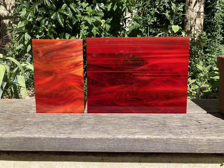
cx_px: 112
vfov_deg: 49.7
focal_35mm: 28
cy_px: 84
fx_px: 181
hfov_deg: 63.4
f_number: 1.8
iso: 20
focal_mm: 3.99
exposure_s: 1/1215
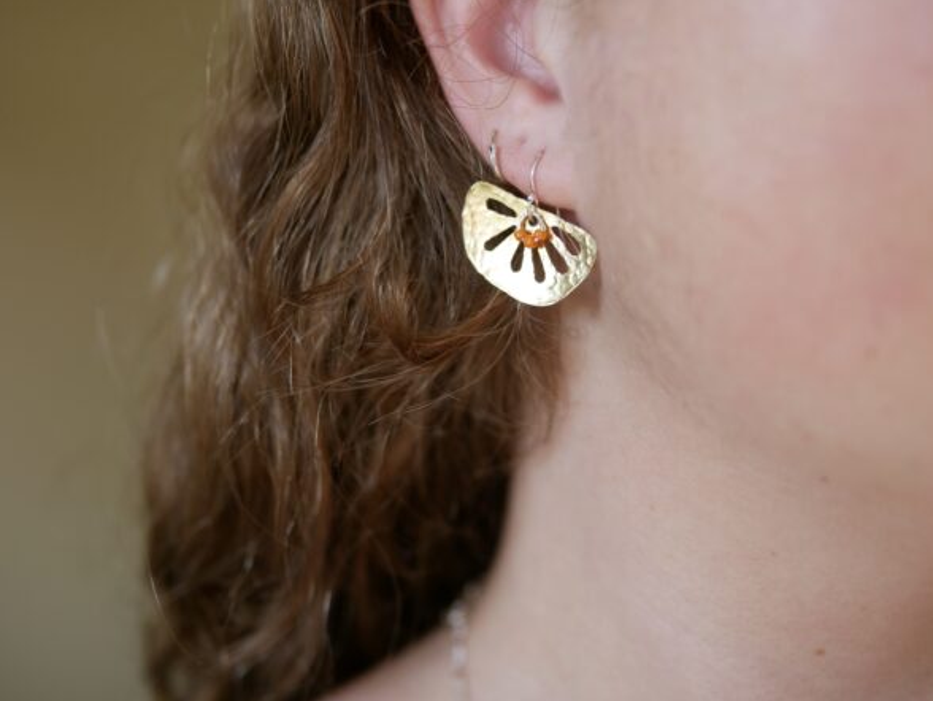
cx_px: 463
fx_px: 1376
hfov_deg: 37.5
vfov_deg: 28.6
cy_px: 351
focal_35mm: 51
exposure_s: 1/200
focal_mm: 25
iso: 200
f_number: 1.8
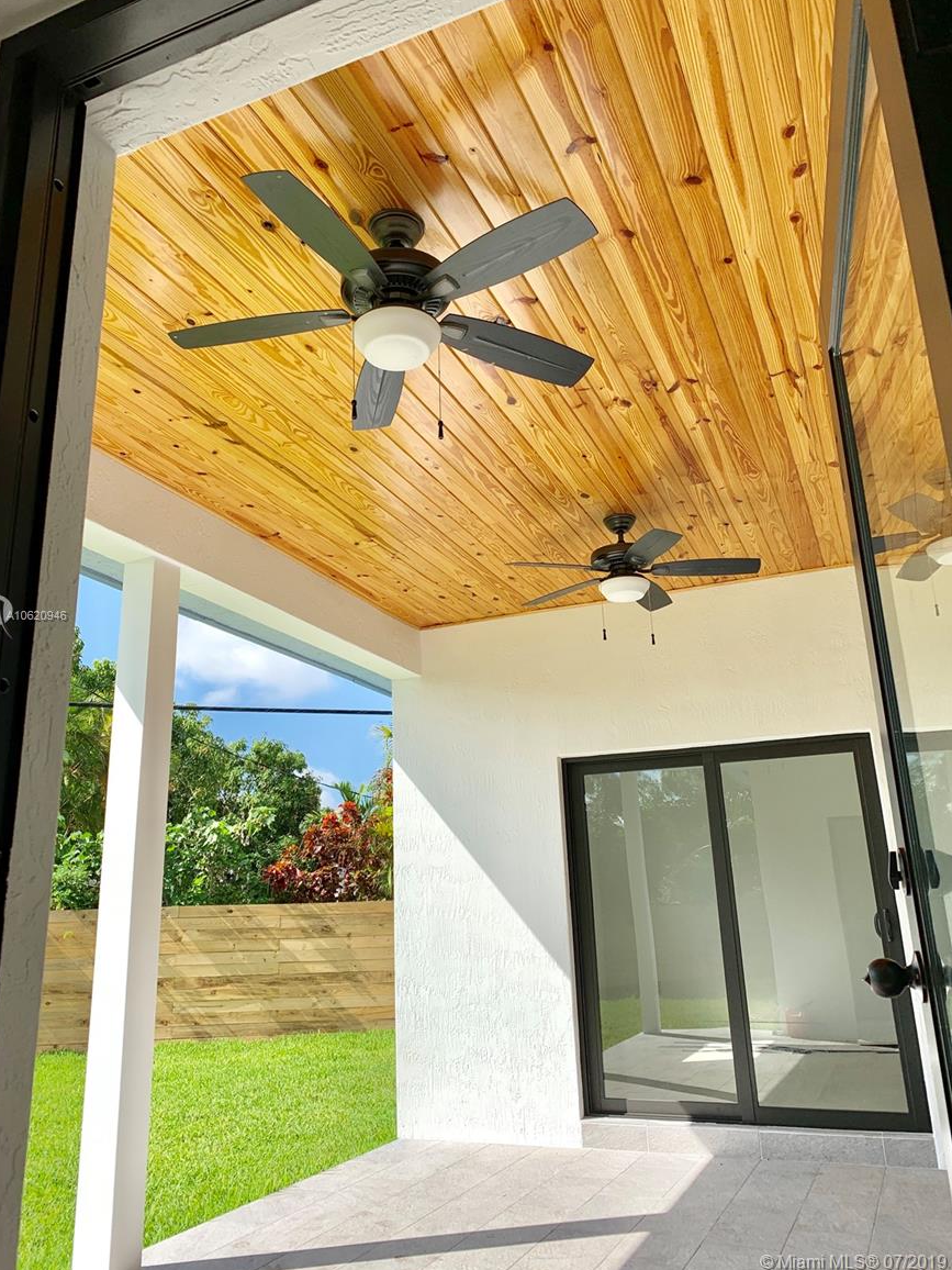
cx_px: 463
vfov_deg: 65.3
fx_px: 990
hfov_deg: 51.3
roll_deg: +1.4
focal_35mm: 27
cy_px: 616
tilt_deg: +16.3
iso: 25
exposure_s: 1/1266
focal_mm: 4.25
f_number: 1.8
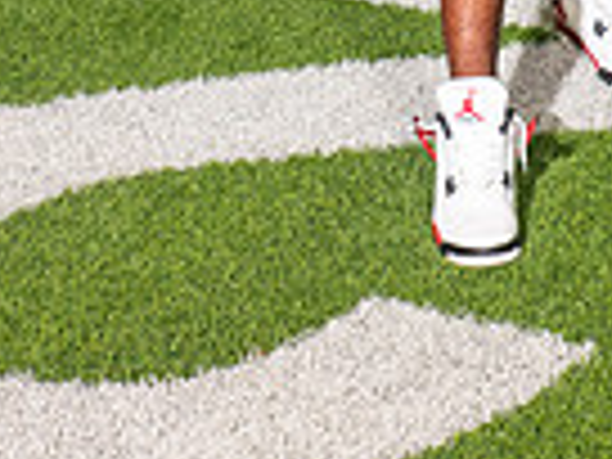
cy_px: -508
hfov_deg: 12.9
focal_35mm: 153
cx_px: 387
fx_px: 2705
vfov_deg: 9.0
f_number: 7.1
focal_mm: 48
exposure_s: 1/320
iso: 800
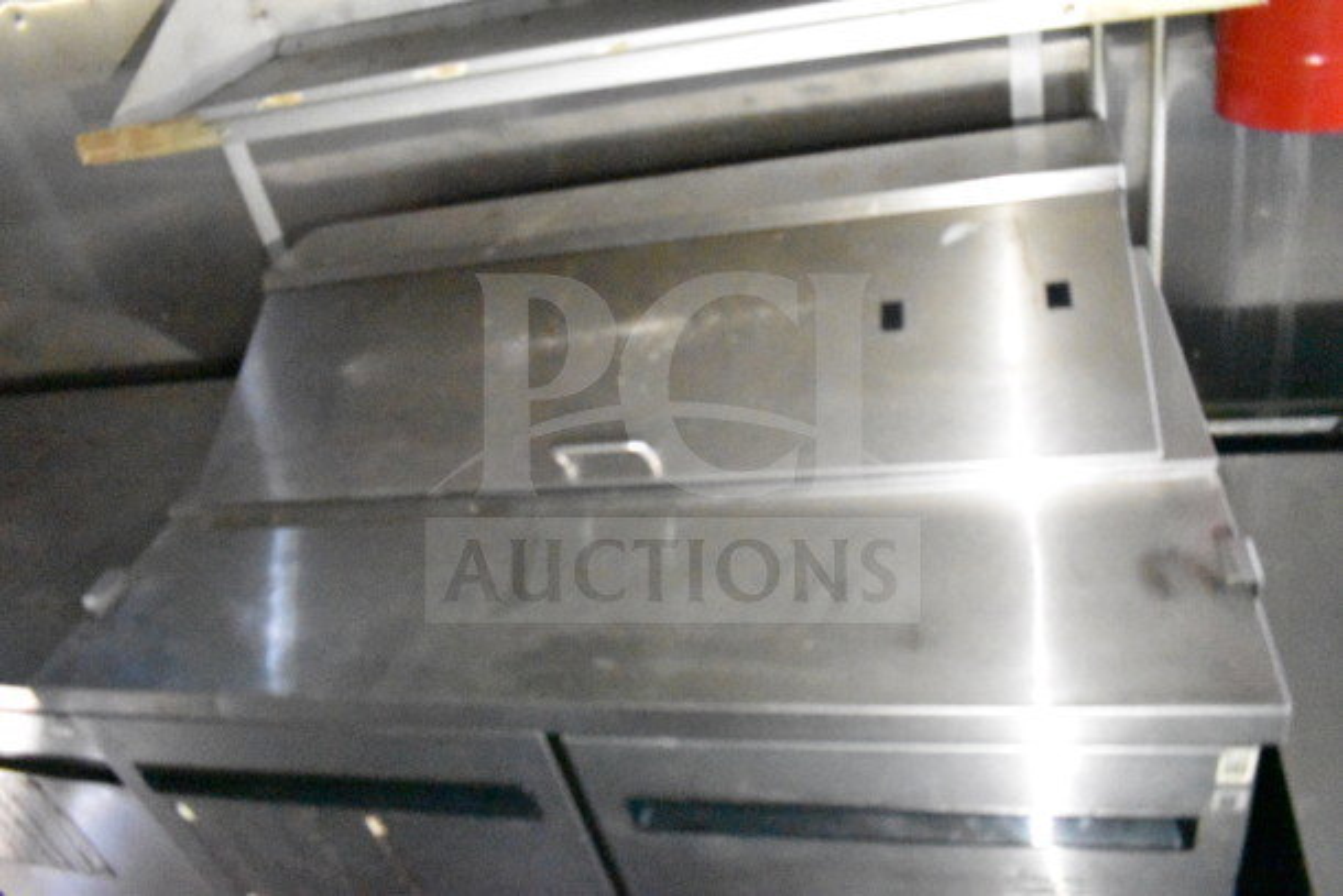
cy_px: 448
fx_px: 1007
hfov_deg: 67.4
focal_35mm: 27
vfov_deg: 48.0
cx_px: 672
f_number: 3.5
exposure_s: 1/30
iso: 25600
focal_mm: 18
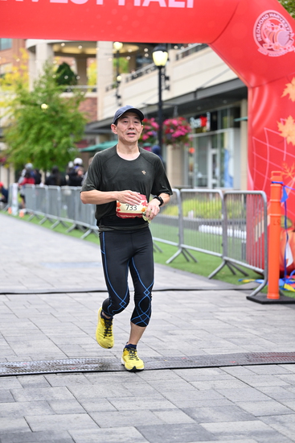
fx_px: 946
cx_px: 148
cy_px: 222
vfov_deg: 26.3
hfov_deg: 17.7
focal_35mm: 77
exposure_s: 1/1600
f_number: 2.8
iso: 1250
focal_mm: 77
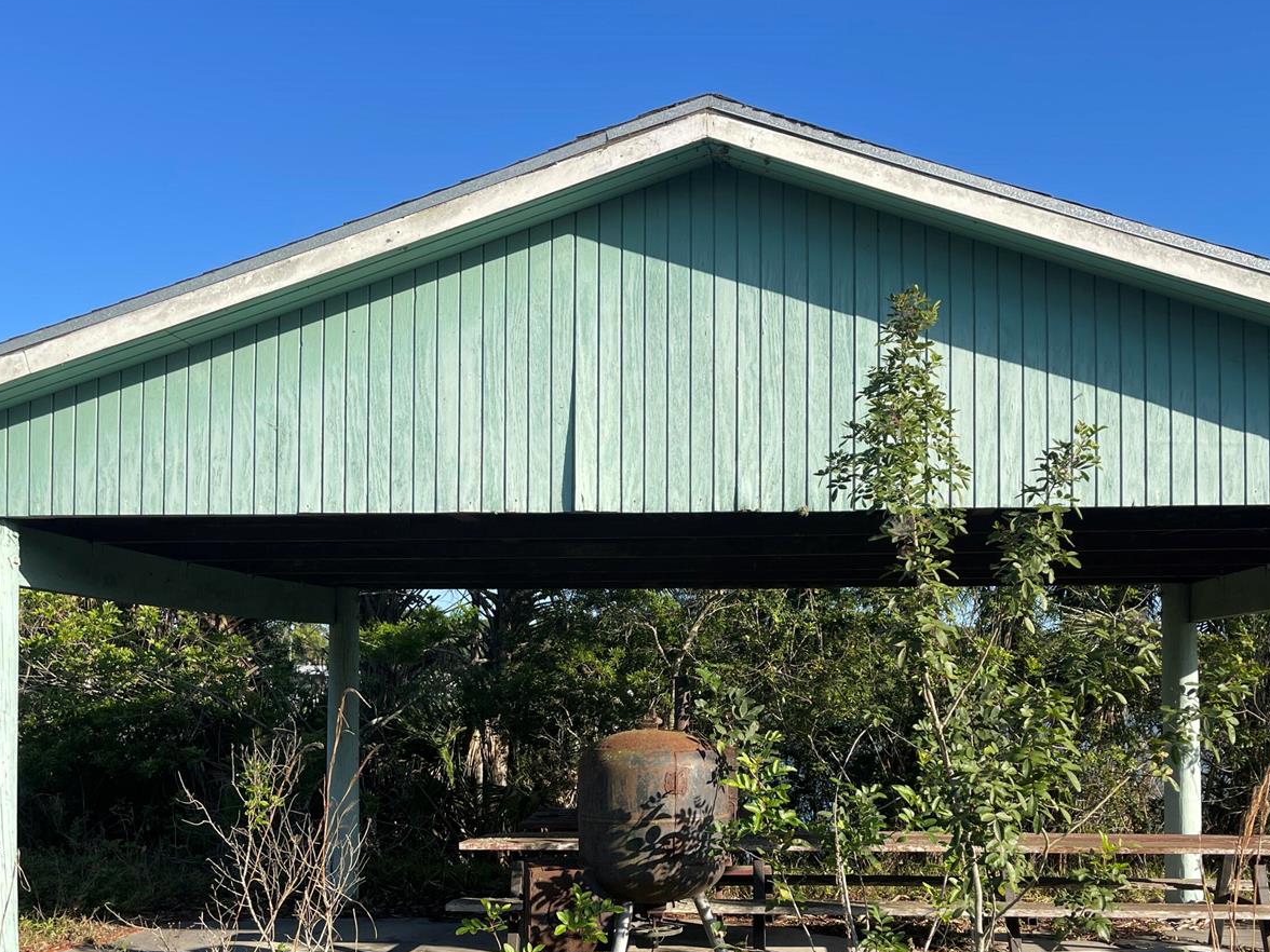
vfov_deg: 41.3
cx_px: 705
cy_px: 631
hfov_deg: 53.8
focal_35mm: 34
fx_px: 1247
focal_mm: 5.1
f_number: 1.6
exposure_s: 1/2336
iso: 32
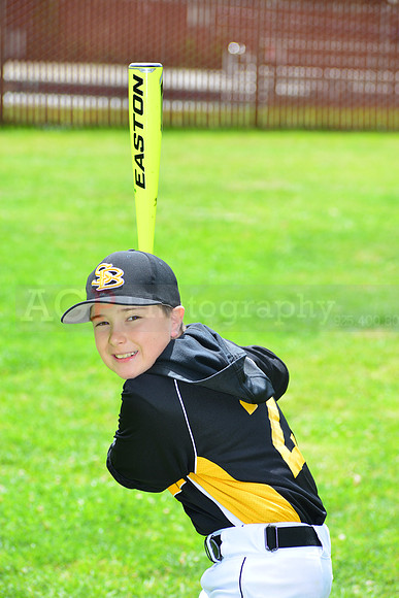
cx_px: 200
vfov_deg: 14.2
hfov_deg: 9.5
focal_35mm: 145
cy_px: 299
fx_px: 2409
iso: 200
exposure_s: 1/200
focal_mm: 145
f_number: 8
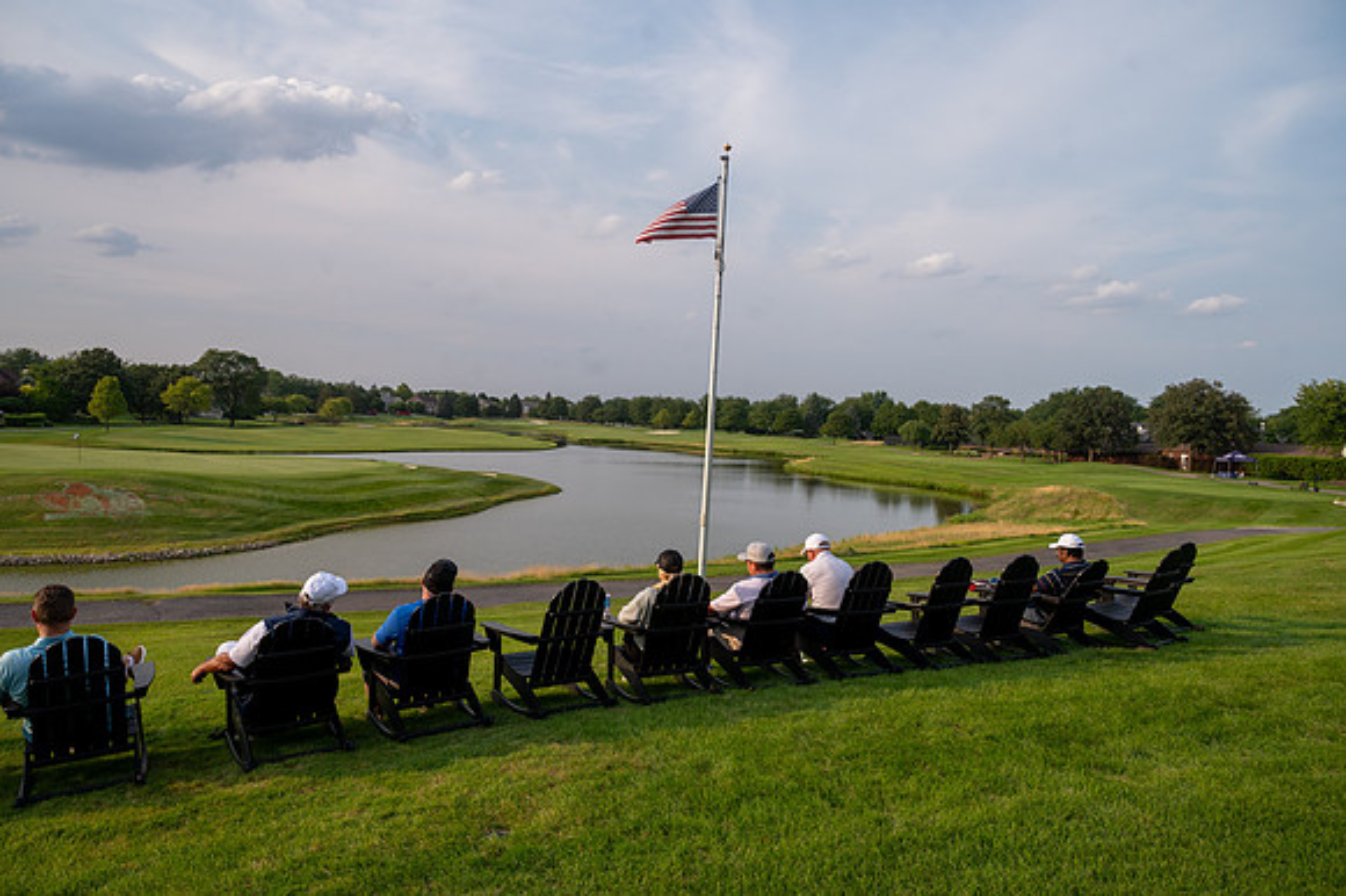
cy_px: 448
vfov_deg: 53.1
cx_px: 673
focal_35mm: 24
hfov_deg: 73.8
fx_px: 897
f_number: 6.3
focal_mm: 24
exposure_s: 1/400
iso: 250
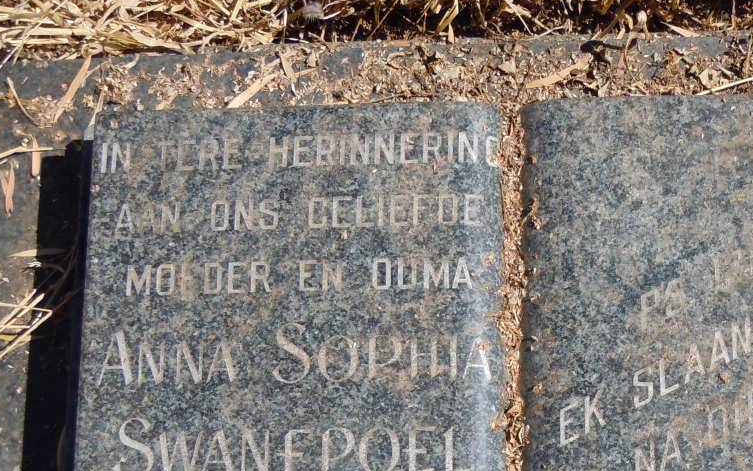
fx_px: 1560
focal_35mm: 76
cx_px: 560
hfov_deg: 26.8
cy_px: 394
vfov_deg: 17.0
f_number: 7.6
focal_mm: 8.1
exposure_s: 1/400
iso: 200
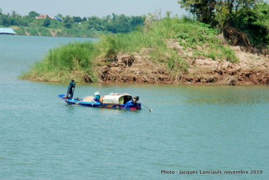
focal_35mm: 202
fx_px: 1515
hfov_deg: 10.1
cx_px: 134
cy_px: 90
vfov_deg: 6.8
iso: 100
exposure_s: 1/50
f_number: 18
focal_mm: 135
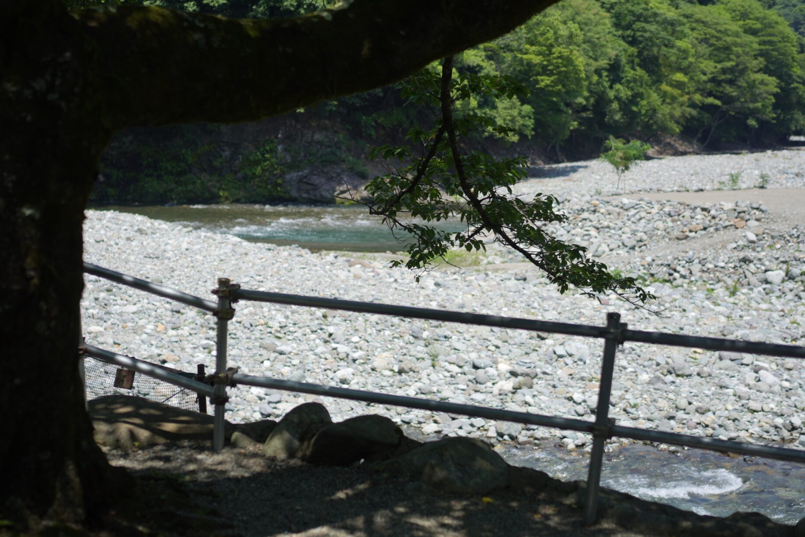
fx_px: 1364
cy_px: 281
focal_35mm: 61
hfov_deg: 32.9
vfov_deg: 22.3
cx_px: 388
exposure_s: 1/2000
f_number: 2.5
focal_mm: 55
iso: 100
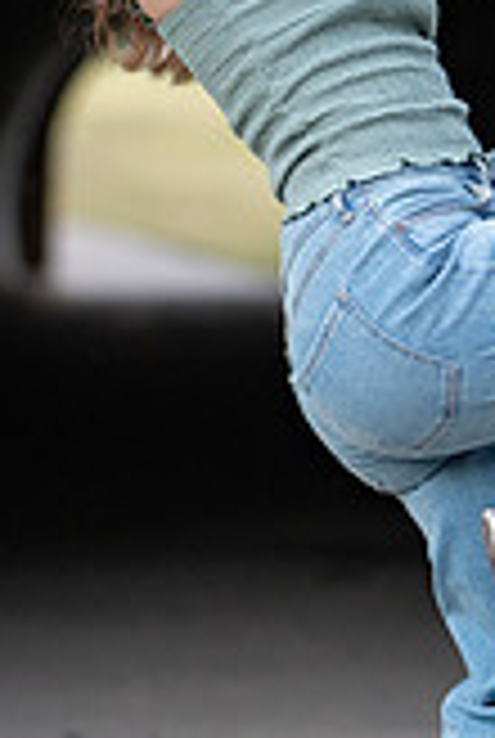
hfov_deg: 6.3
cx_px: 349
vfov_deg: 9.4
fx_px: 4498
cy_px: 168
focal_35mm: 219
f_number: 1.2
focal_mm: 50
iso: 640
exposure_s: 1/400
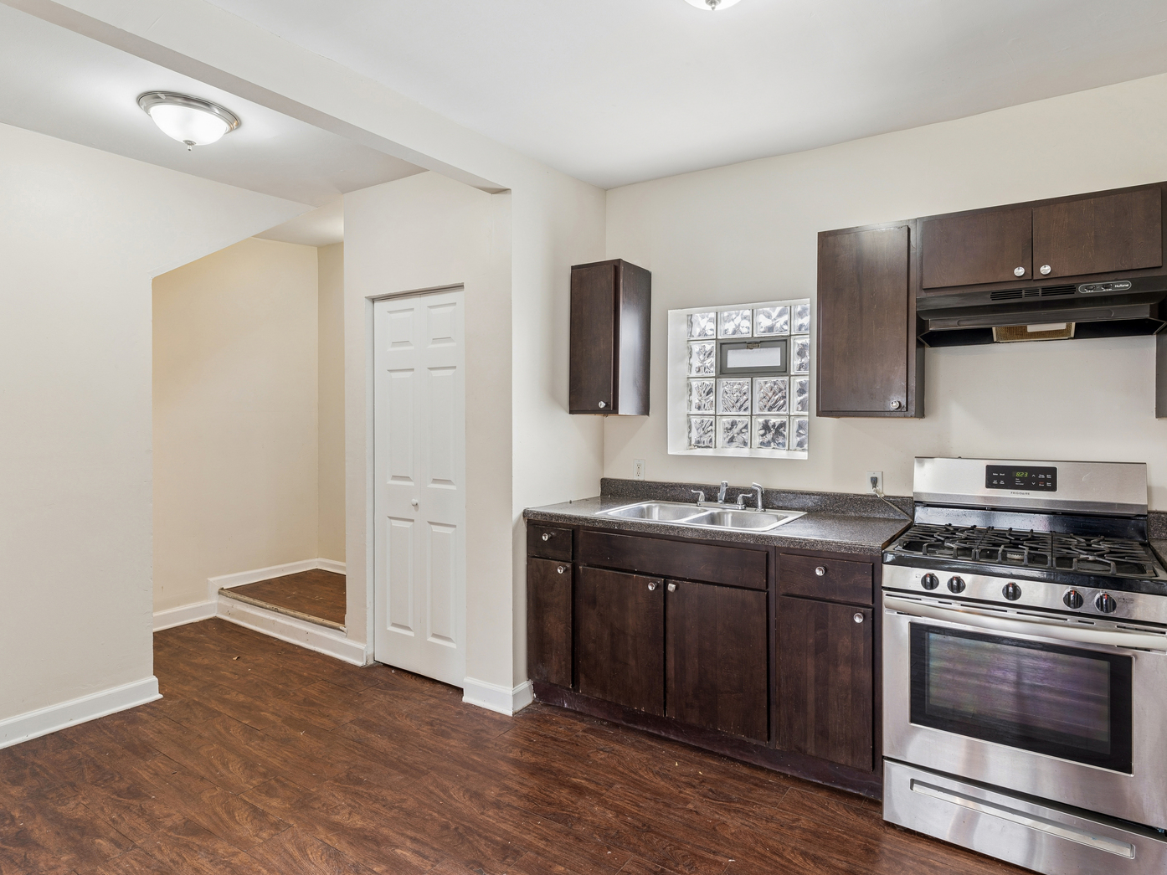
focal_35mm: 19
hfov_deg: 84.3
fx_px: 640
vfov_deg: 68.7
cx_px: 655
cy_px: 435
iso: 100
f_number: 8
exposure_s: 1/5
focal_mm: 17
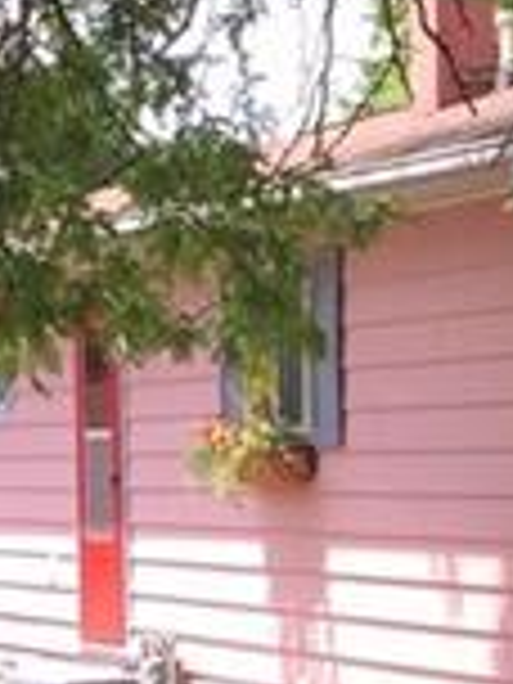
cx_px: 1004
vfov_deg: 13.4
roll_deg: +0.9
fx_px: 2905
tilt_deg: +0.4
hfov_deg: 9.5
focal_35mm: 147
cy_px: 518
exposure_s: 1/430
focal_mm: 4.15
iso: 32
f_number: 2.2
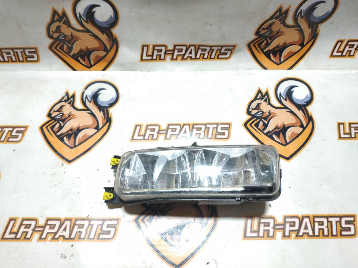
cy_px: 134
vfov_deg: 56.8
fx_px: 248
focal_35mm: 24
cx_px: 179
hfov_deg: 71.6
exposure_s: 1/50
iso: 160
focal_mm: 3.94
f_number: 1.9
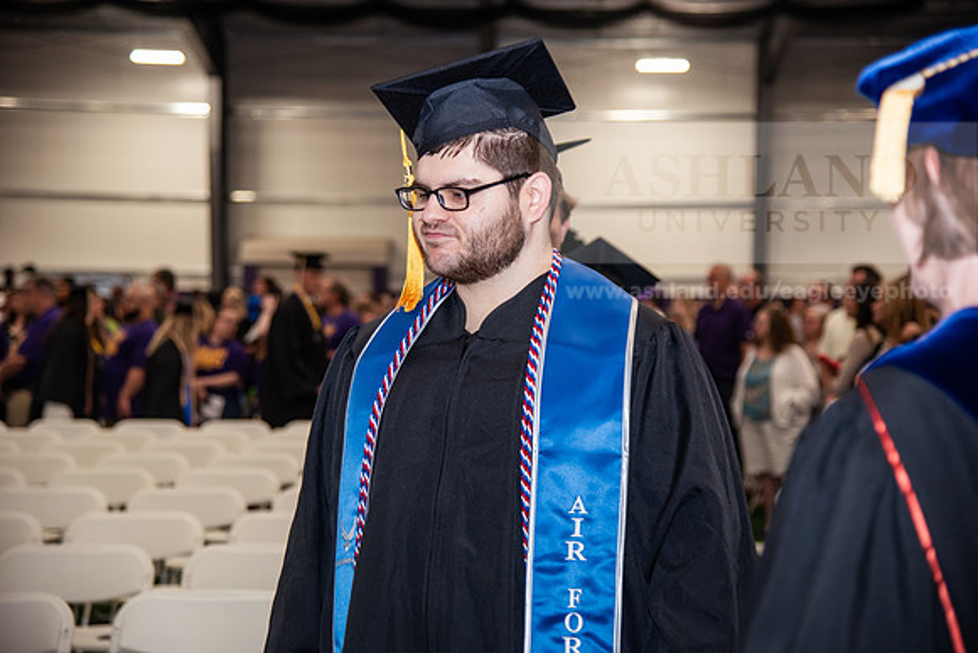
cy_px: 326
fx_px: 2038
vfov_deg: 18.2
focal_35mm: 75
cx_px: 489
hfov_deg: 27.0
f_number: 4
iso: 1000
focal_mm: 75
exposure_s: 1/125
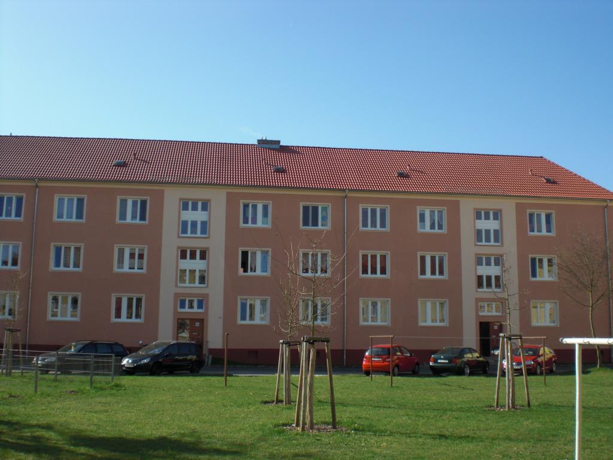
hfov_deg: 49.0
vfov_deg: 37.7
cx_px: 306
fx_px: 673
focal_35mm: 38
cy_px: 230
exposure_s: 1/400
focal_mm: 6.3
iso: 100
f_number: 5.6
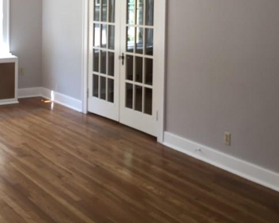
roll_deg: -0.8
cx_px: 106
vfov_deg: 24.8
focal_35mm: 60
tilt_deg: -4.2
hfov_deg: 31.3
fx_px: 495
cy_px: 31
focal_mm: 4.15
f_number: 2.2
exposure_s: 1/40
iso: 32
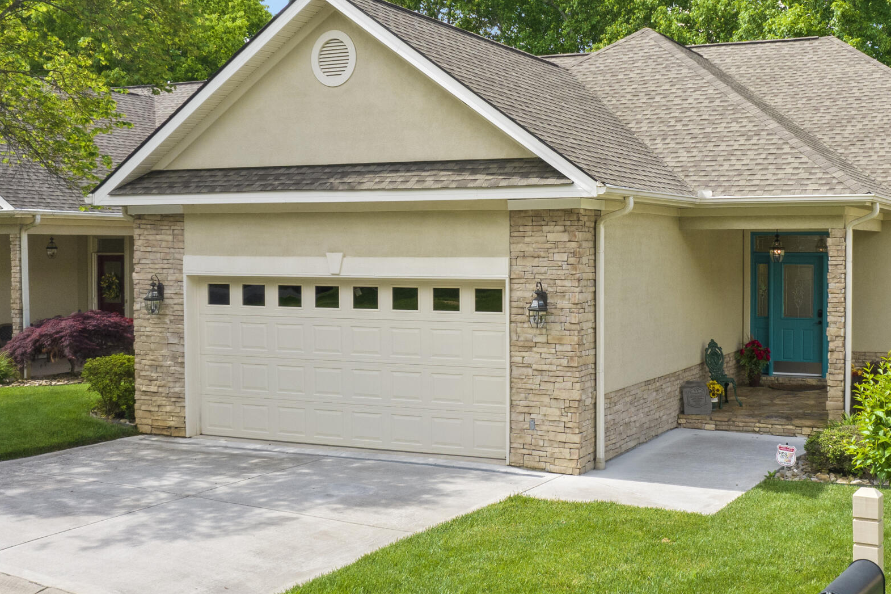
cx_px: 616
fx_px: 1039
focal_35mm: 42
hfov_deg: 45.5
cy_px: 217
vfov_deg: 31.7
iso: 100
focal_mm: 8.38
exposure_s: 1/500
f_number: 2.8
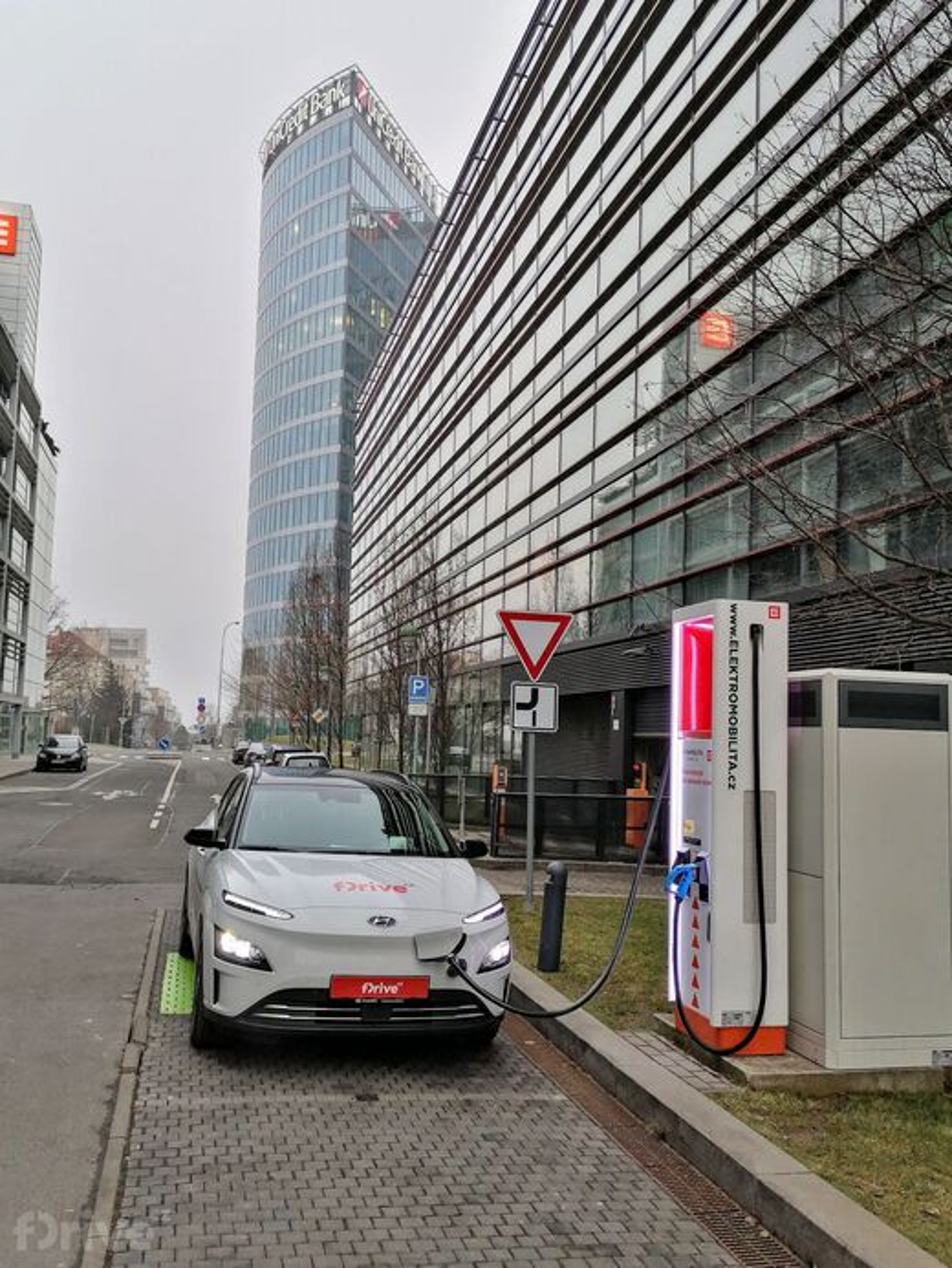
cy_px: 634
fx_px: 1136
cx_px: 476
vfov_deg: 58.3
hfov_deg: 45.5
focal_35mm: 31
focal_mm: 5.3
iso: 100
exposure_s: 1/120
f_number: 1.8
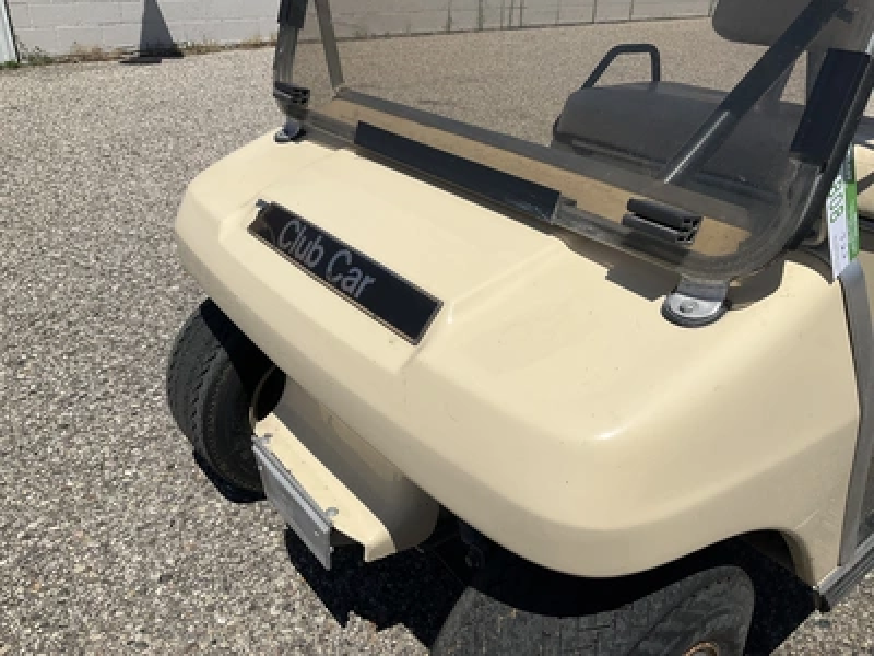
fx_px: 732
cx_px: 437
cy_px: 328
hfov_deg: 61.7
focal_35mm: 29
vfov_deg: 48.2
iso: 25
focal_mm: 3
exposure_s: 1/5814
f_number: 1.8
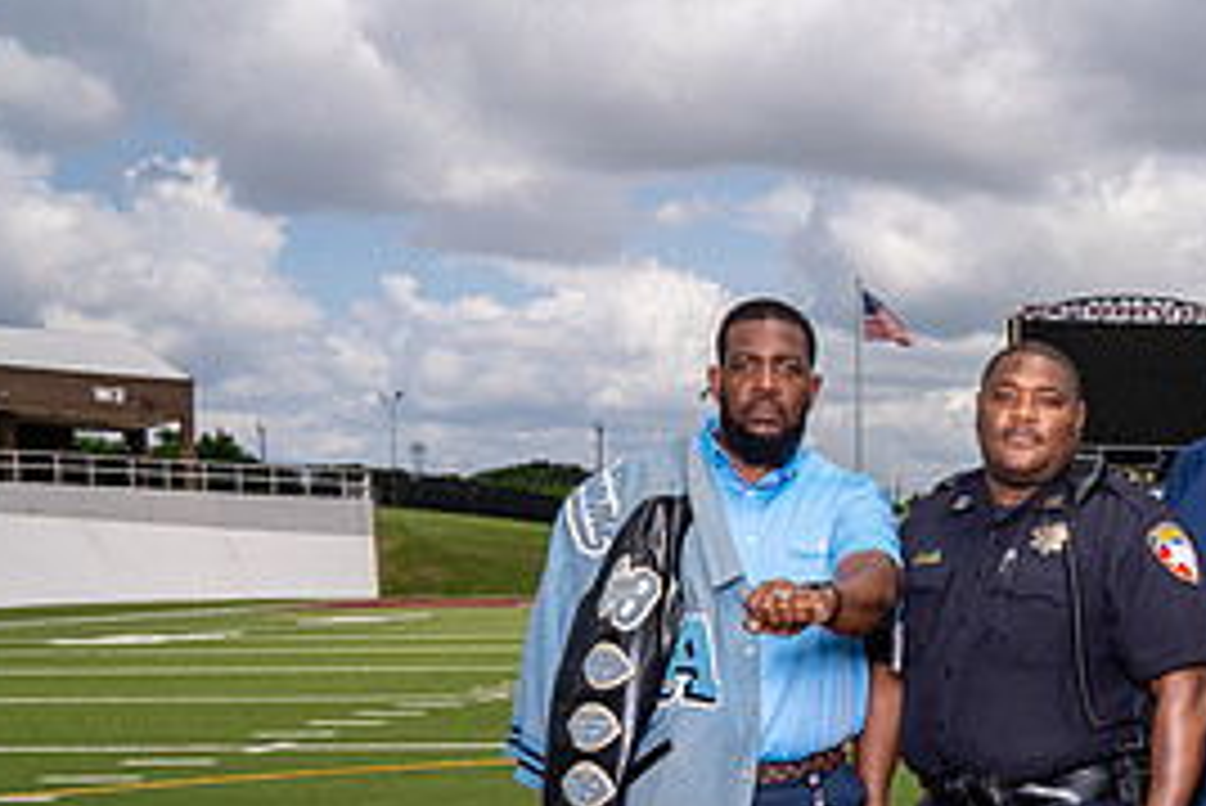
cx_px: 1242
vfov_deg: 25.1
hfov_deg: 34.3
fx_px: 1743
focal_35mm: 52
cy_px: 759
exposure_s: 1/200
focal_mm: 24
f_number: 11
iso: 125
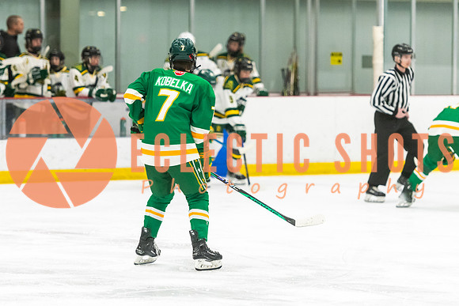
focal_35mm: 209
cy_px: 129
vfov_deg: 6.6
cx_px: 191
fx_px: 2663
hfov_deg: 9.9
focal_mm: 145
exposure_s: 1/800
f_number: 2.8
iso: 3200
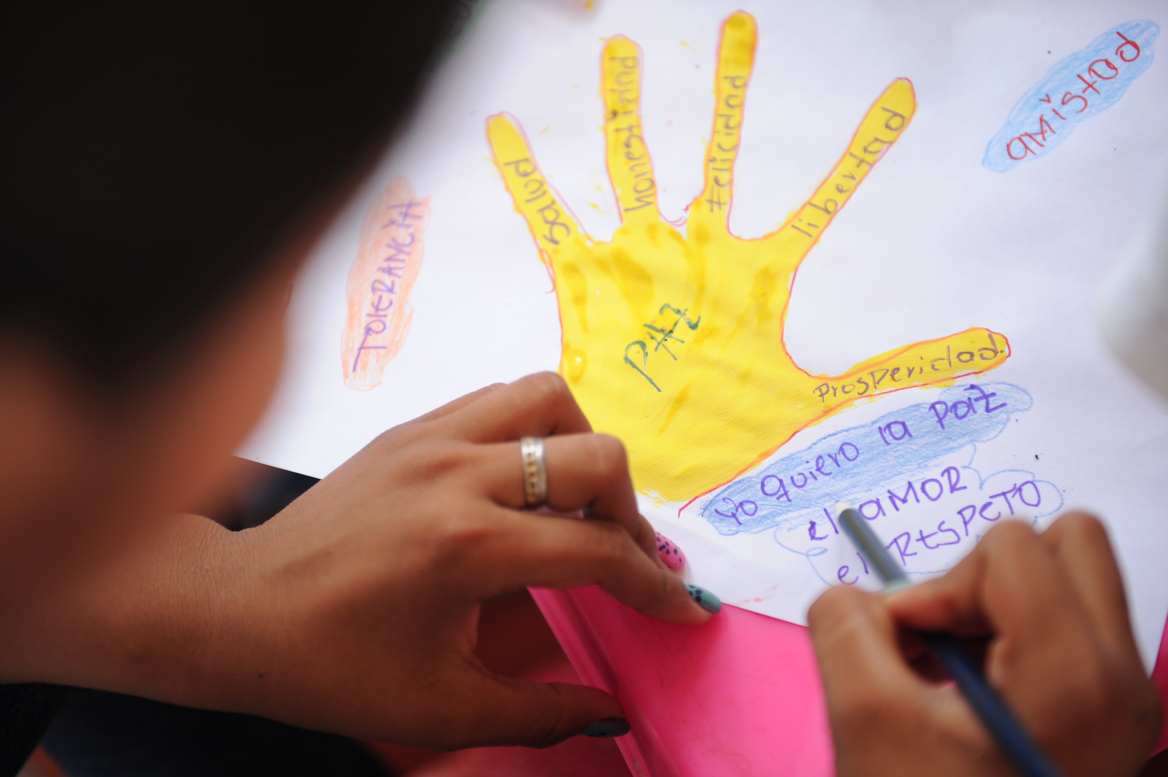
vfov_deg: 19.4
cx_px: 584
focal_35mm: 70
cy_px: 388
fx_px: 2270
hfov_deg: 28.9
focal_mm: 70
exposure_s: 1/200
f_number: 2.8
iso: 500
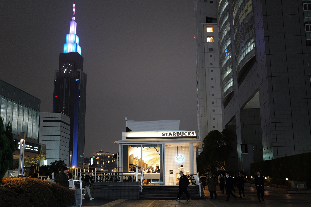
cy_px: 104
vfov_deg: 31.2
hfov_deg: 45.5
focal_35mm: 43
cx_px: 156
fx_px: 371
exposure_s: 1/80
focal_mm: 43
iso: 3200
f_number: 2
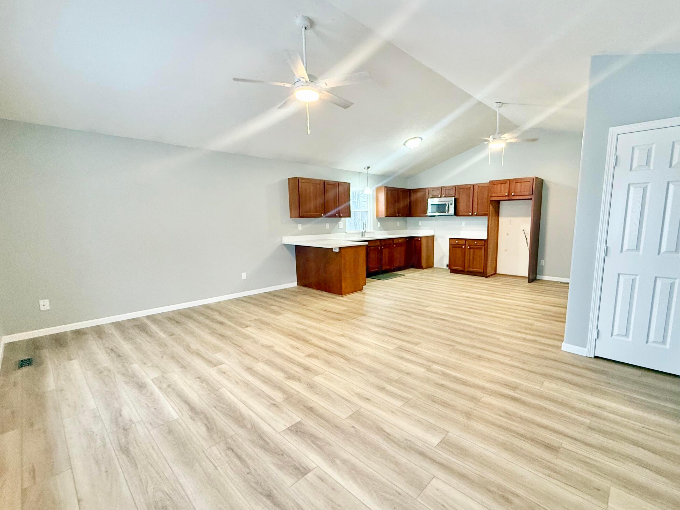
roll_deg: +0.6
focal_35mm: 16
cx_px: 376
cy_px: 266
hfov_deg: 94.1
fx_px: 314
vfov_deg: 78.1
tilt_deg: -8.7
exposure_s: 1/60
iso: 400
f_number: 2.2
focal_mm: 2.22
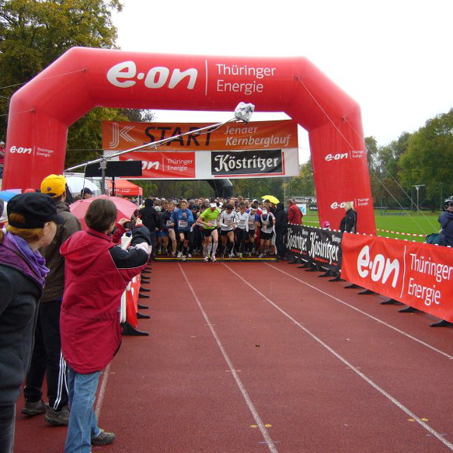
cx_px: 222
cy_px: 224
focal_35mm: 42
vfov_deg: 40.0
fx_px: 622
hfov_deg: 40.0
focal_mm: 5.8
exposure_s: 1/250
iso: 100
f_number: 2.8
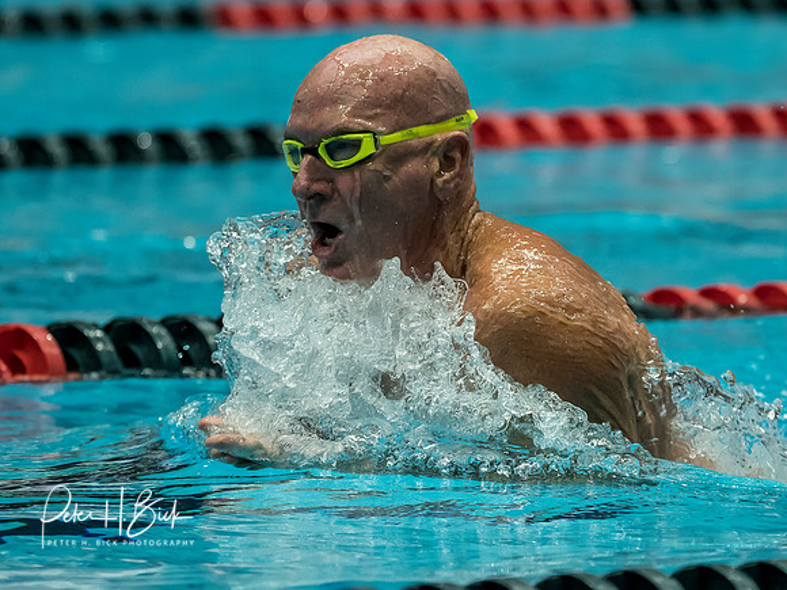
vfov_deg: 2.5
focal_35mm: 591
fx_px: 13428
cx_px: 479
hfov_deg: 3.4
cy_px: 253
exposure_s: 1/1000
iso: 2500
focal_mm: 200
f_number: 2.8
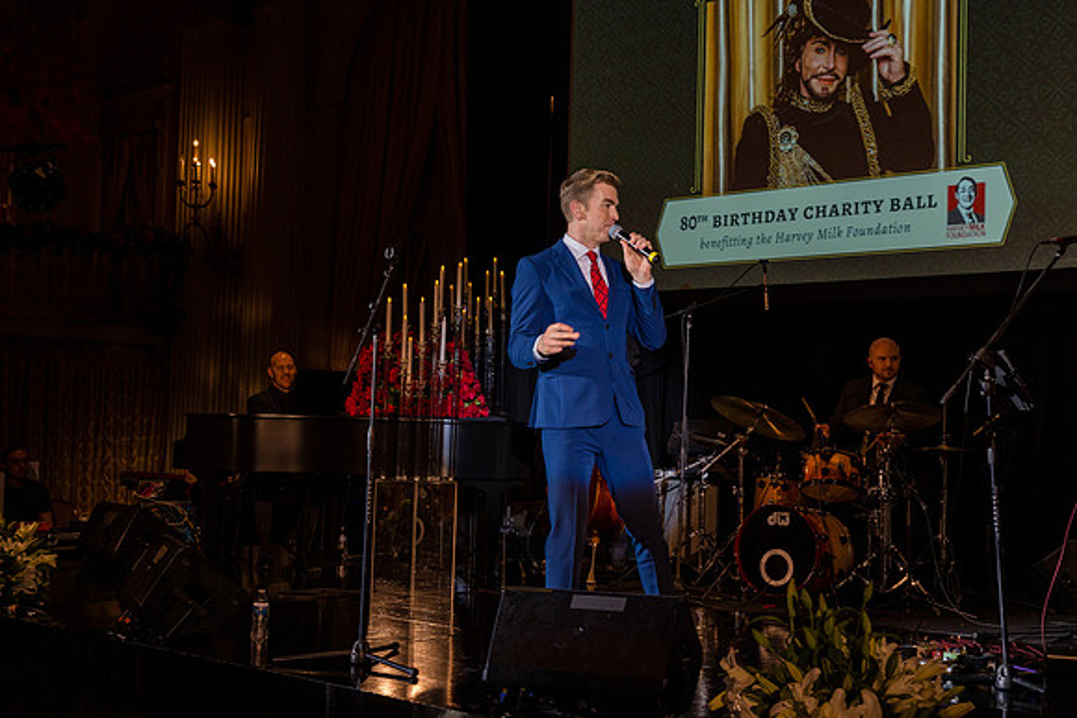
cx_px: 538
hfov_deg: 46.4
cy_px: 359
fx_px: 1257
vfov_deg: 31.9
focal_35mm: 42
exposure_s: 1/200
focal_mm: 42
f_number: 5.6
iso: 800
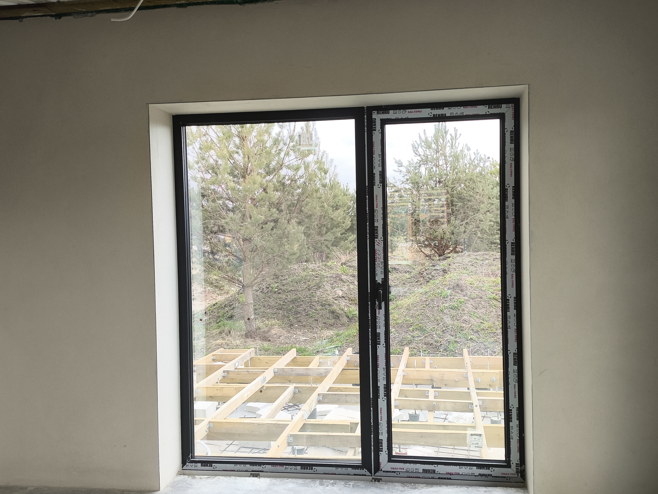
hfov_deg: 59.9
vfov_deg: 46.8
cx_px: 352
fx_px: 570
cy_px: 243
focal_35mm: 30
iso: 50
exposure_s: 1/120
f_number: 1.7
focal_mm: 4.71
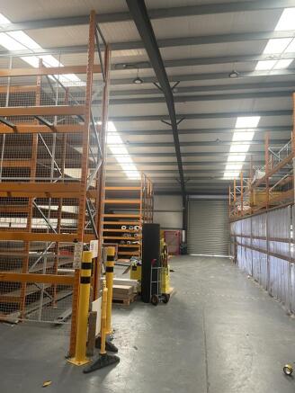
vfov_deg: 67.3
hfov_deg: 53.1
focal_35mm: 26
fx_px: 295
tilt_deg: +7.6
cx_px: 148
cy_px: 196
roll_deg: -0.8
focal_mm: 4.2
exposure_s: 1/65
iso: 125
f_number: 1.6
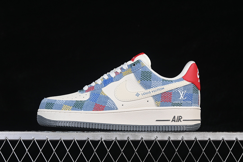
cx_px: 122
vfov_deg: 18.2
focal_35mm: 75
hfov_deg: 27.0
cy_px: 81
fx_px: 506
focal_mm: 50
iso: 160
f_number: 8
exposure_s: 1/80
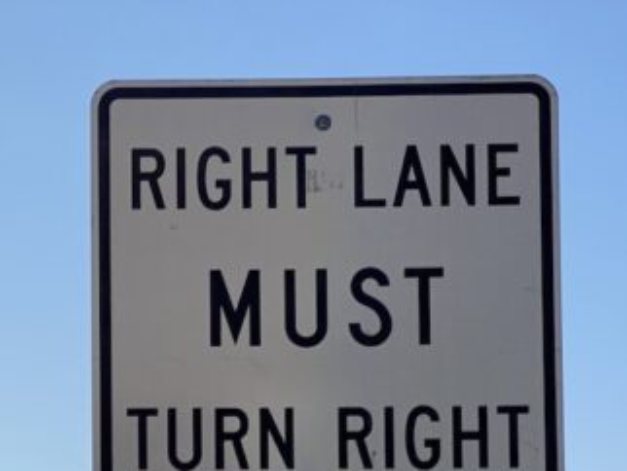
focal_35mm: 124
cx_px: -62
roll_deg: +0.5
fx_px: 2248
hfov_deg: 15.5
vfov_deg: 11.7
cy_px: 557
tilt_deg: +5.1
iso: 20
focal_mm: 6
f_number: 2
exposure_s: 1/4785
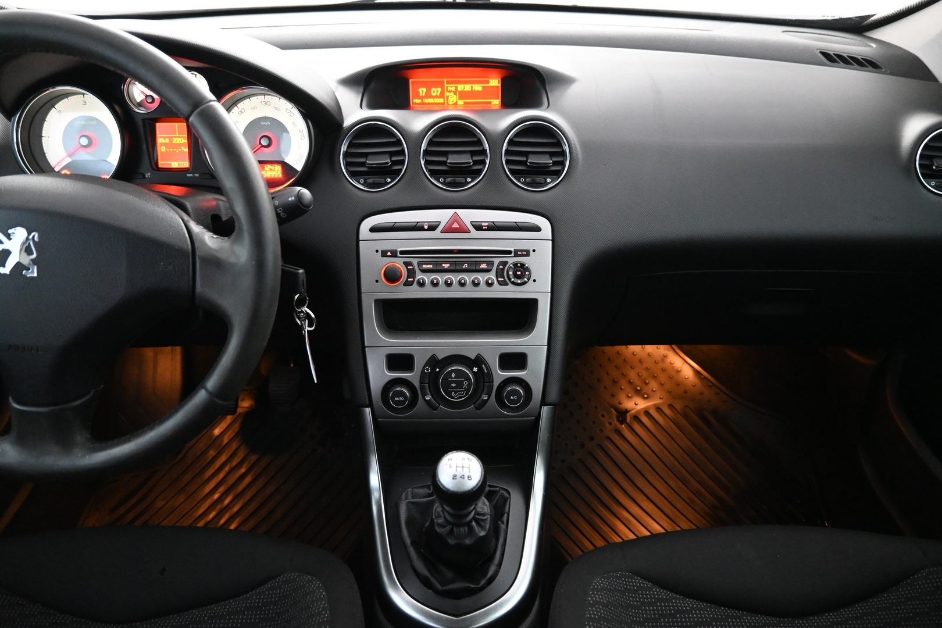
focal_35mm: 24
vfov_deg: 53.1
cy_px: 314
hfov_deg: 73.7
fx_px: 628
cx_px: 471
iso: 4000
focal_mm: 16
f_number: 3.5
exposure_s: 1/25
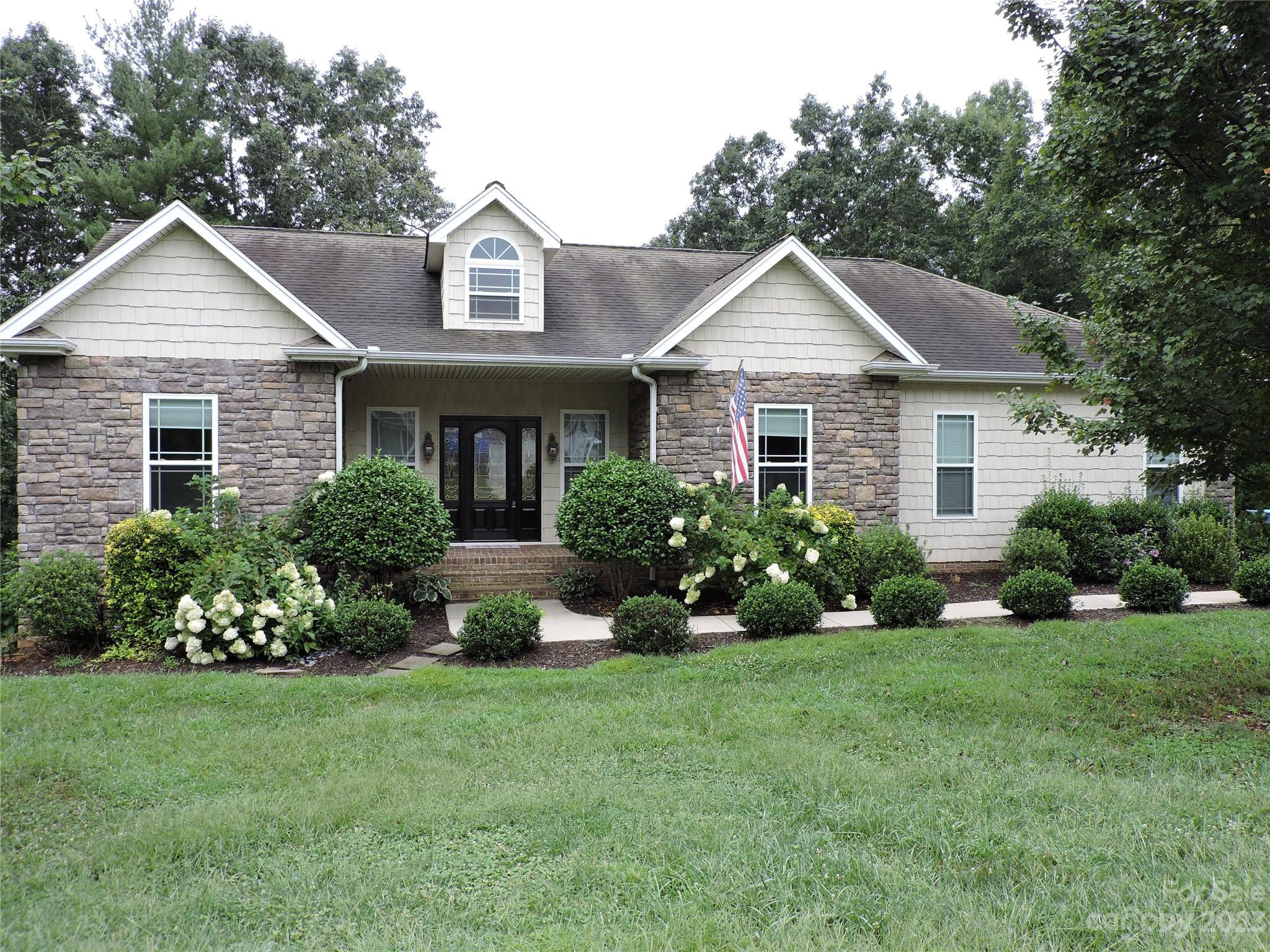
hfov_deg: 63.4
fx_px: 1027
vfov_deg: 49.7
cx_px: 635
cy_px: 476
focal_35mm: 28
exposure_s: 1/125
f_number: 3.1
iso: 100
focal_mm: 5
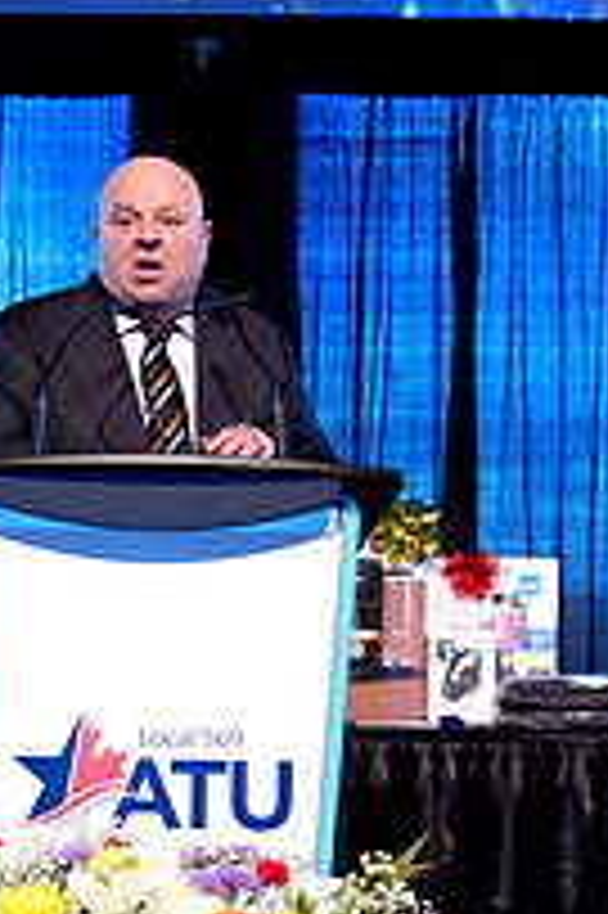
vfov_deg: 18.4
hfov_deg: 12.3
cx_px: 131
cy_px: 531
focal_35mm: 111
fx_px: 2817
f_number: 2.5
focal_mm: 50
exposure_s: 1/160
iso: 3200
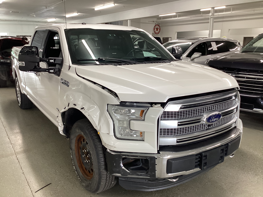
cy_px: 98
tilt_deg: -15.6
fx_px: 236
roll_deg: +0.5
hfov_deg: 58.4
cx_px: 132
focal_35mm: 31
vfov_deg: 45.4
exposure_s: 1/60
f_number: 2.4
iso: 125
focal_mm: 3.3
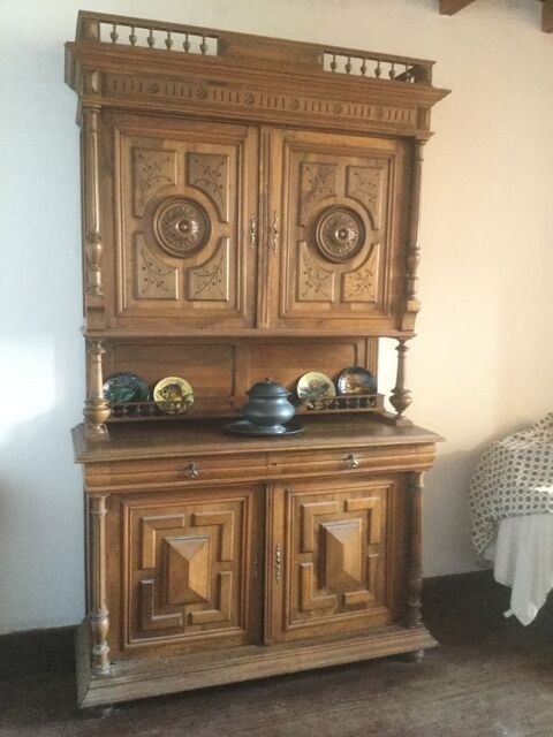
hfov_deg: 45.4
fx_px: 660
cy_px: 368
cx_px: 276
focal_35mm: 31
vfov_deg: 58.4
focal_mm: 3.3
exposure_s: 1/17
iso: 250
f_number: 2.4
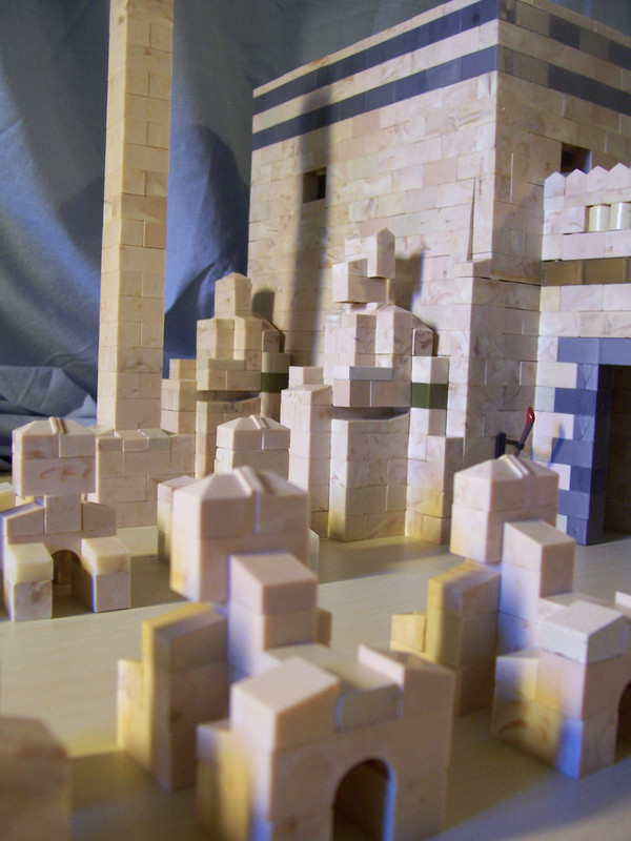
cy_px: 420
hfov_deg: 41.8
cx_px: 316
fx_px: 826
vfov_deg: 54.0
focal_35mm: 34
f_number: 2.7
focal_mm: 5.6
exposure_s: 1/20
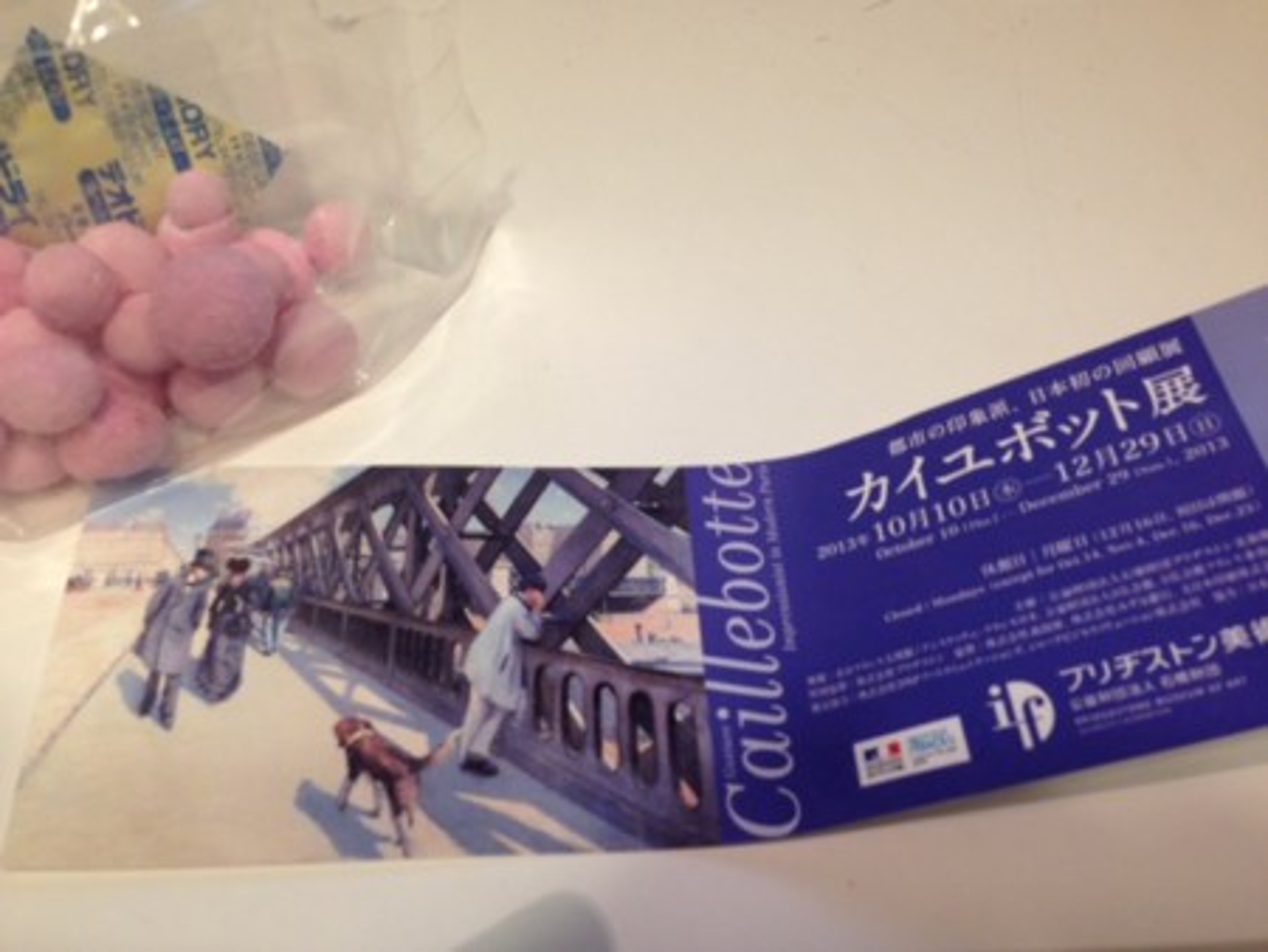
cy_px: 476
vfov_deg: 43.0
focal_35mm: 33
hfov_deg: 55.3
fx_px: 1209
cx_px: 634
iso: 64
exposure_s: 1/20
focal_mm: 4.12
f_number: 2.4
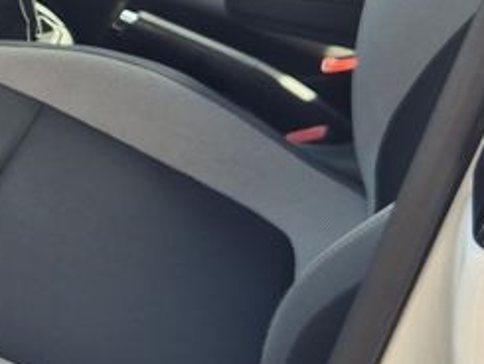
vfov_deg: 15.3
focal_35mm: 96
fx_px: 1343
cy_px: 42
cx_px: -109
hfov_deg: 19.2
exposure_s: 1/269
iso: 25
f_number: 1.8
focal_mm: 5.4
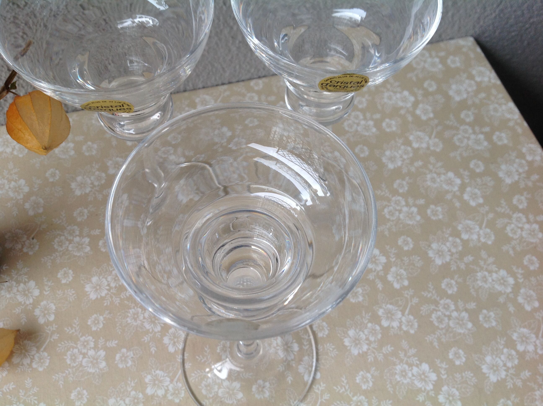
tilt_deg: -60.0
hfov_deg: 52.7
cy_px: 203
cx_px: 272
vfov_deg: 40.6
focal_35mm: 35
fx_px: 548
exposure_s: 1/60
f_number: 2.4
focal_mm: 4.28
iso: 64
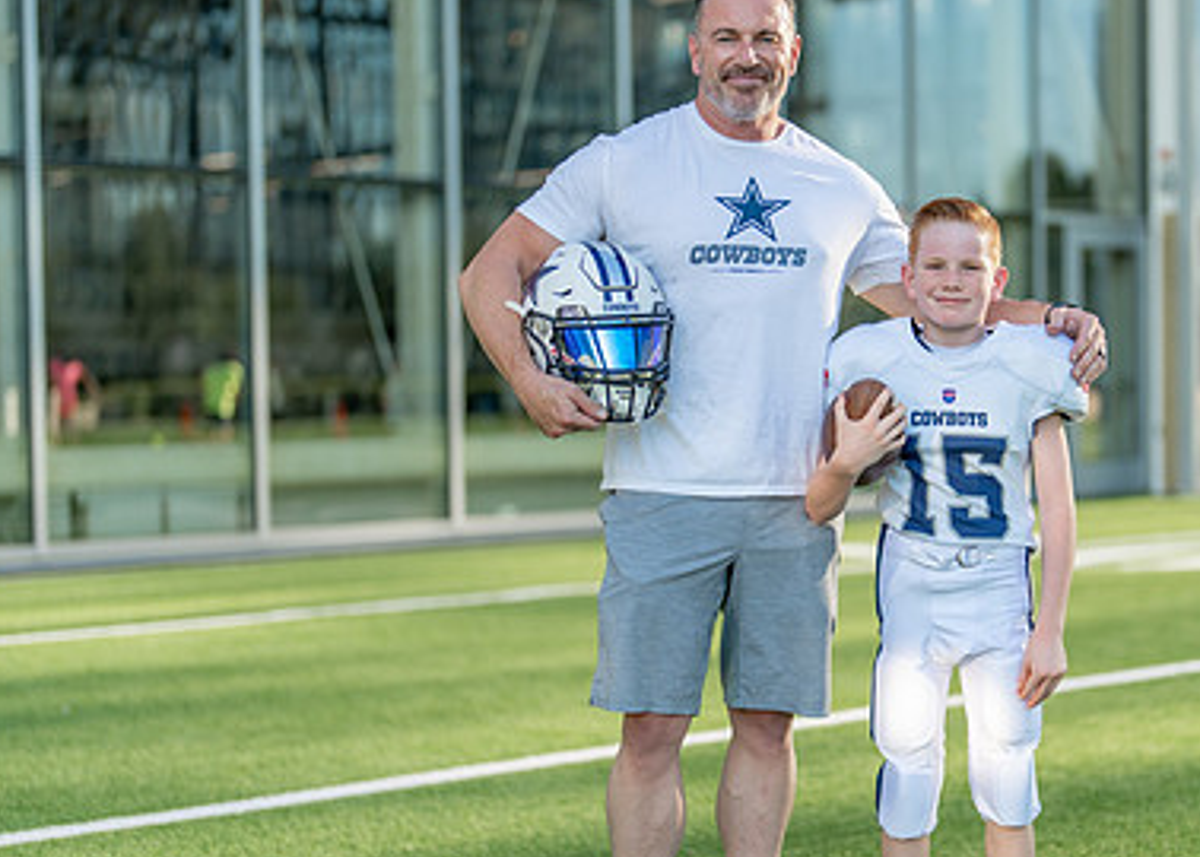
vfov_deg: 17.6
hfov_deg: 24.4
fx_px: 2761
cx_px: 825
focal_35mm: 81
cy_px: 492
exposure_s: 1/2500
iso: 100
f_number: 1.2
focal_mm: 50
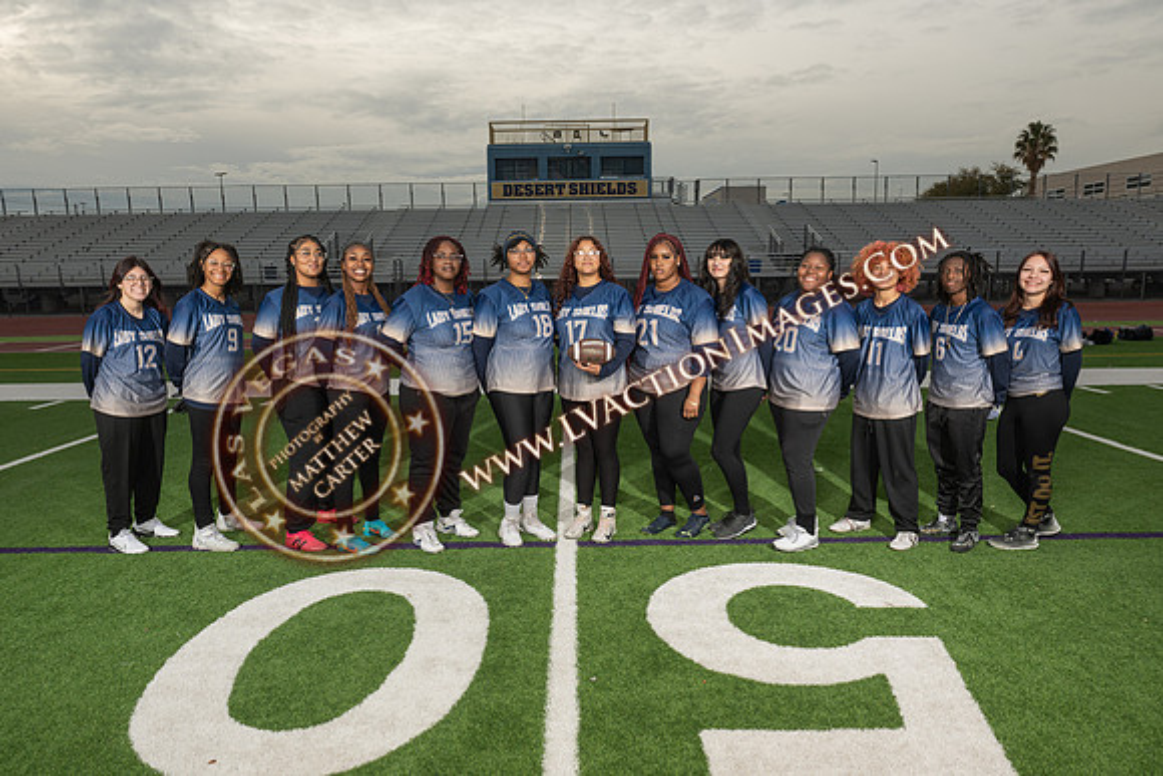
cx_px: 565
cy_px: 412
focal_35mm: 26
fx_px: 824
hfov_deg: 70.4
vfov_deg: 50.4
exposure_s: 1/200
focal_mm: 24
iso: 160
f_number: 8
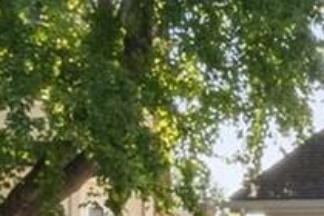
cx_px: 742
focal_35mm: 122
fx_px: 1098
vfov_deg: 10.7
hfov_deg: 13.2
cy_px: 352
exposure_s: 1/15
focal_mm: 8
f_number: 22
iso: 400
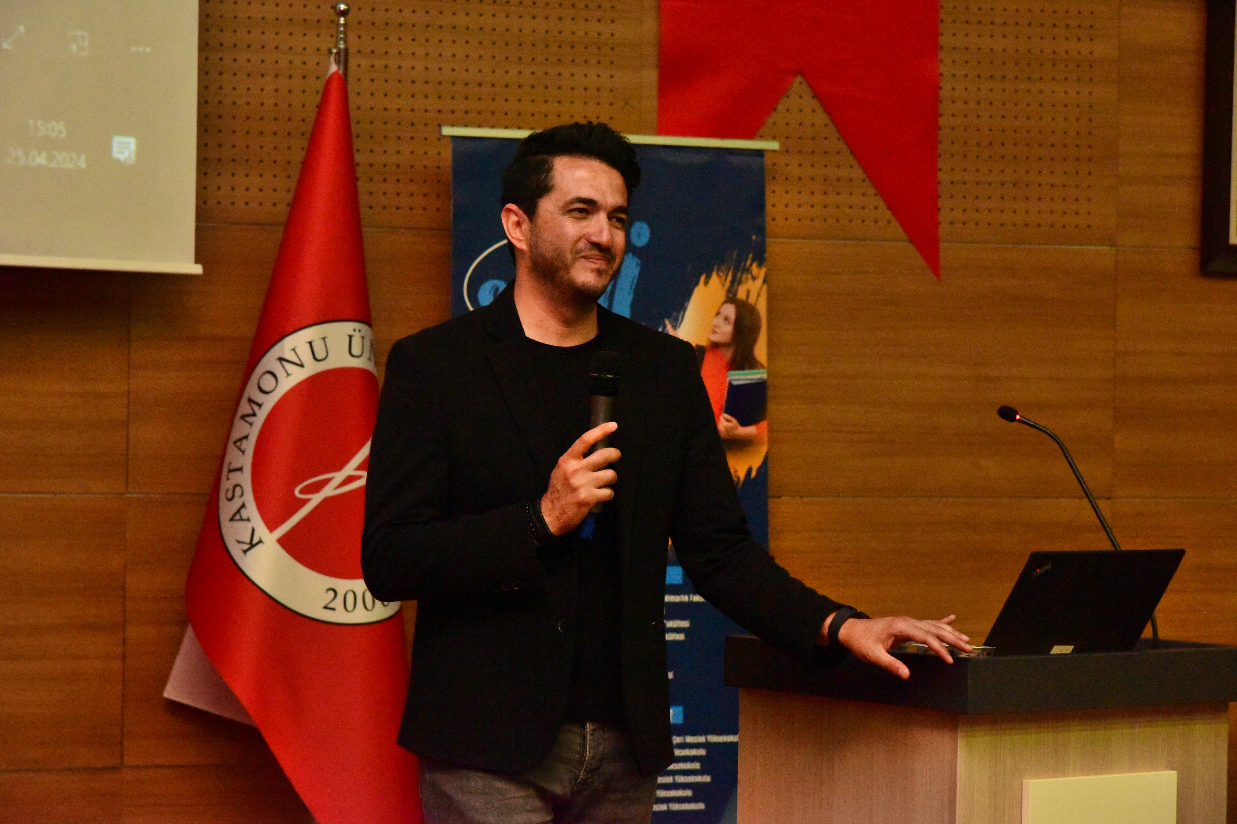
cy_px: 412
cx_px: 618
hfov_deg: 18.6
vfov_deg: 12.5
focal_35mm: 110
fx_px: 3779
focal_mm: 110
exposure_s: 1/125
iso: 9000
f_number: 8
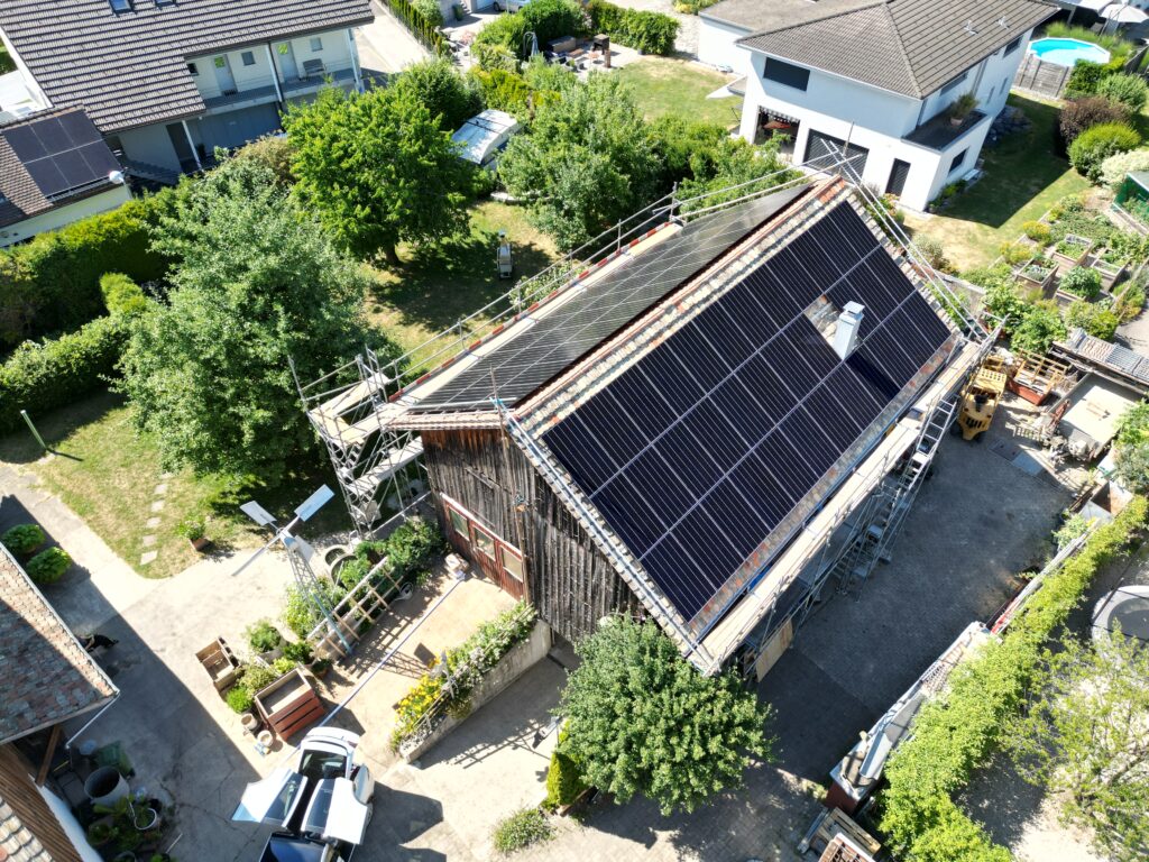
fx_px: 797
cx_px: 574
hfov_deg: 71.6
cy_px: 431
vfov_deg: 56.8
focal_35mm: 24
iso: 100
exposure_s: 1/1000
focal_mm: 6.72
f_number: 1.7
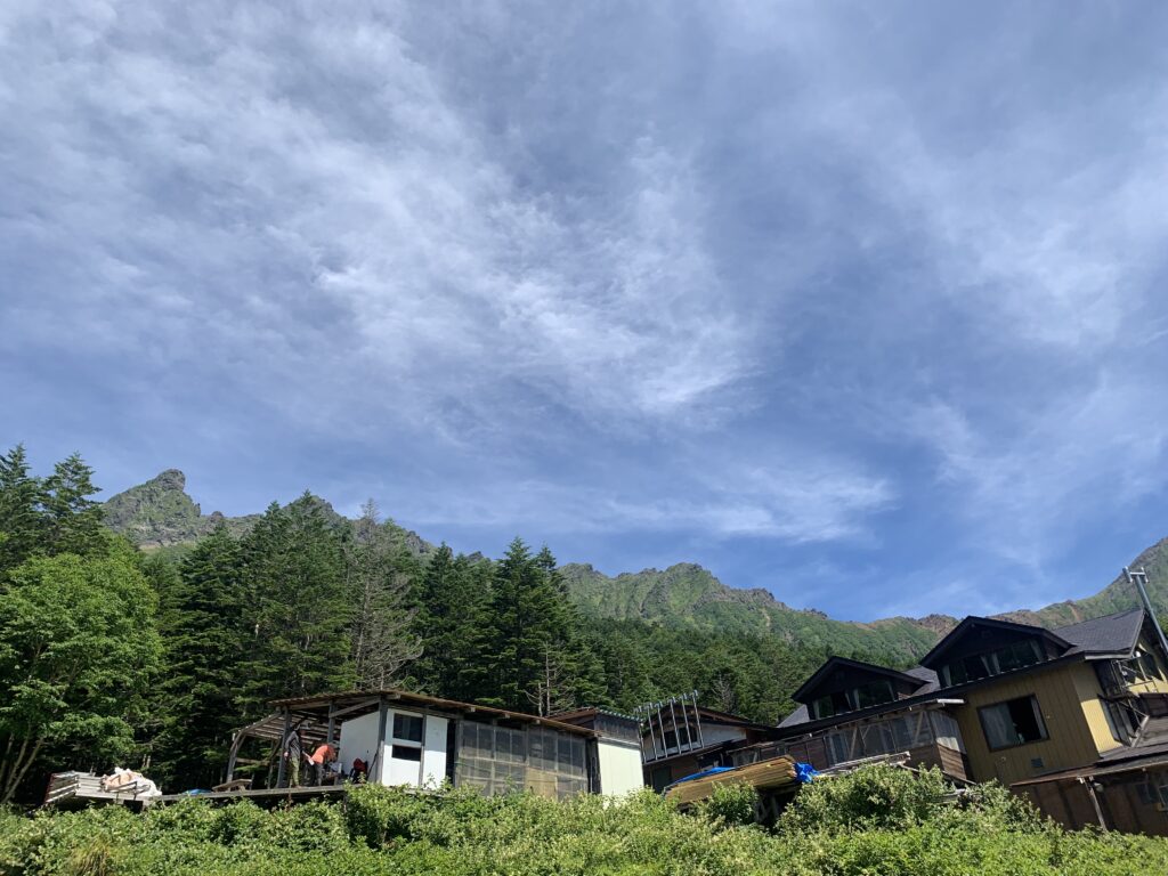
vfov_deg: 53.1
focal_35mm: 26
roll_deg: +4.6
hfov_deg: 67.3
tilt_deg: +31.5
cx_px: 584
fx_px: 877
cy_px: 438
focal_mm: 4.25
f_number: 1.8
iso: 25
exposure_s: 1/2114
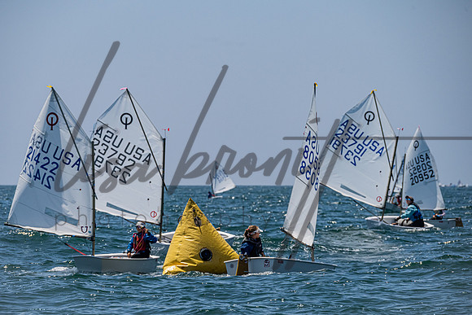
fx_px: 2926
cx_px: 220
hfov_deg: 9.2
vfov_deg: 6.2
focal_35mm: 223
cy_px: 171
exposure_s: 1/4000
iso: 500
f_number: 8
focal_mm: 200
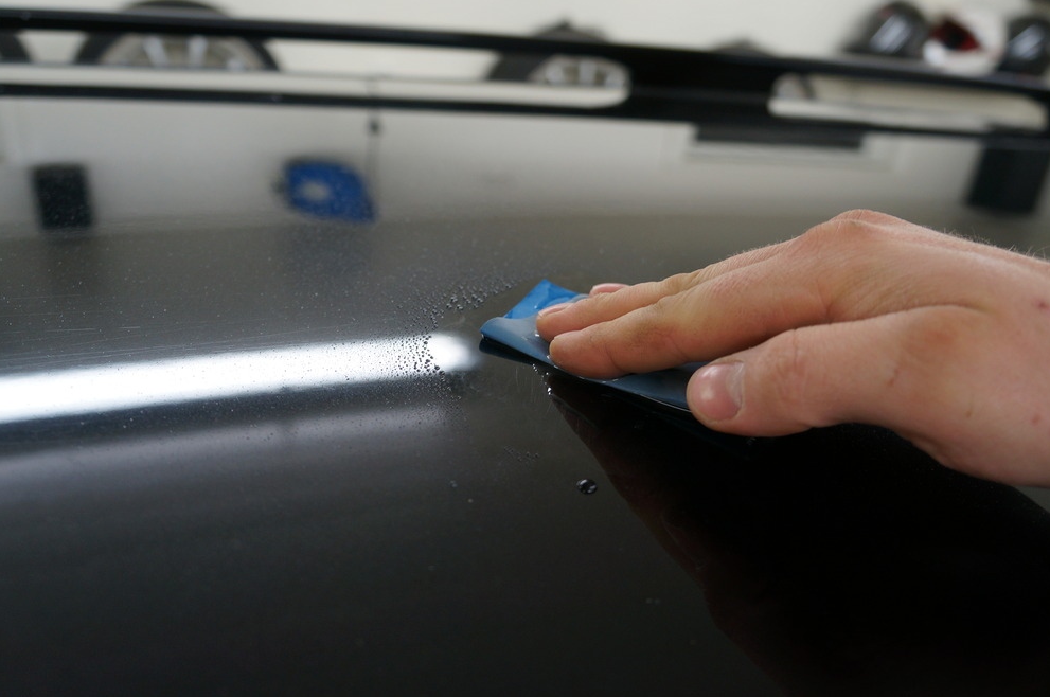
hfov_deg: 60.3
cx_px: 538
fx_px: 903
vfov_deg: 42.2
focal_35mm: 31
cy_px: 339
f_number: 4
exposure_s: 1/60
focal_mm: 20
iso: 320
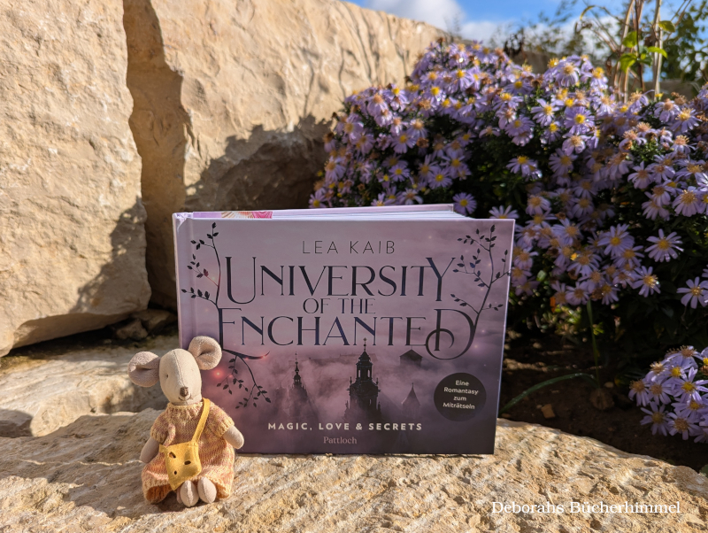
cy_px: 266
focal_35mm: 24
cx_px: 354
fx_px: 491
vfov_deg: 56.9
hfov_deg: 71.5
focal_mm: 6.81
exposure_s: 1/2179
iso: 44
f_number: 1.85
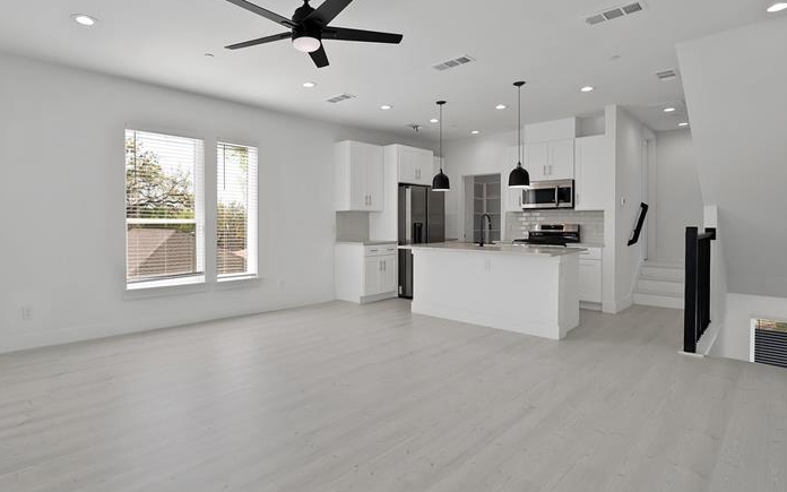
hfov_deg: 90.6
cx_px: 340
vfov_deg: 64.9
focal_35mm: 18
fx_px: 386
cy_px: 226
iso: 640
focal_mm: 12
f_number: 9
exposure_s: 1/40
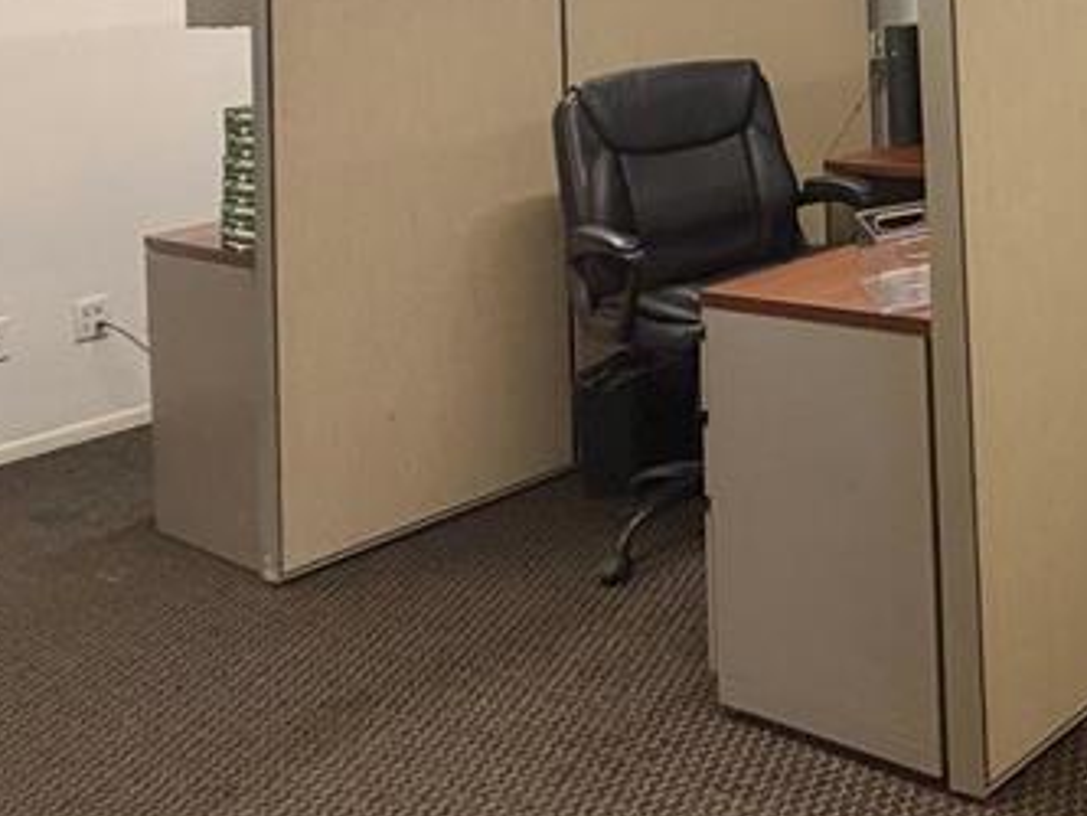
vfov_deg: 28.8
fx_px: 1351
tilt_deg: +2.4
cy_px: -180
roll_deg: +3.1
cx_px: 1544
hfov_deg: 30.1
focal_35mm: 43
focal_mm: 2.22
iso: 200
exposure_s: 1/60
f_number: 2.2
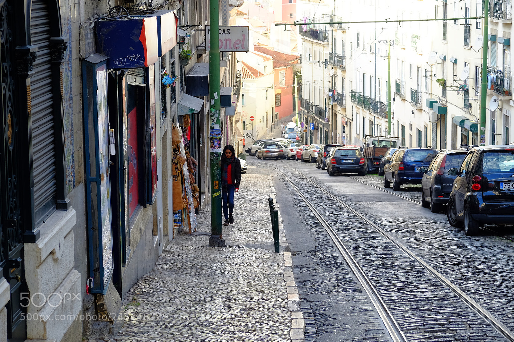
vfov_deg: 16.4
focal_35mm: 83
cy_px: 171
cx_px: 257
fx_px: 1185
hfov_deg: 24.5
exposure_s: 1/100
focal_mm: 55
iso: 400
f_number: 6.4
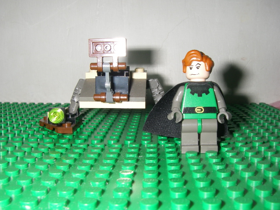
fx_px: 307
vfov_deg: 37.7
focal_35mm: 38
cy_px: 105
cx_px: 140
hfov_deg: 49.0
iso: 80
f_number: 6.6
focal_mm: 6.3
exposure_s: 1/40
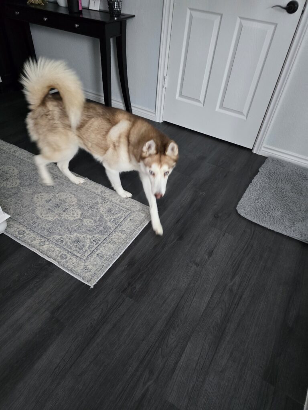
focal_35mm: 23
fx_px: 273
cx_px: 154
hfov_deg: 58.9
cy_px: 205
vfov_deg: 73.9
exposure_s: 1/60
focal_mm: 6.3
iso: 1000
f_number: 1.7
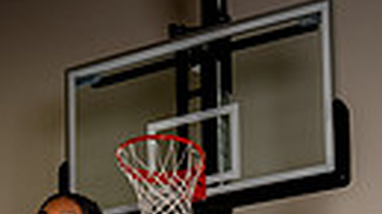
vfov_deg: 11.0
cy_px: 557
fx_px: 881
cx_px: 297
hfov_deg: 24.1
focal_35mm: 87
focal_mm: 24
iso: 640
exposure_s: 1/200
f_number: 8
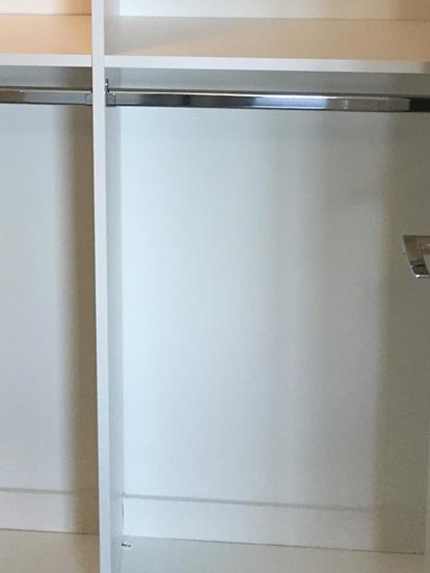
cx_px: 102
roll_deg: +0.7
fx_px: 1043
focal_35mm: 63
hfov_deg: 23.0
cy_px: -1
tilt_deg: -10.9
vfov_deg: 28.8
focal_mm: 4.15
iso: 50
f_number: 2.2
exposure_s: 1/30
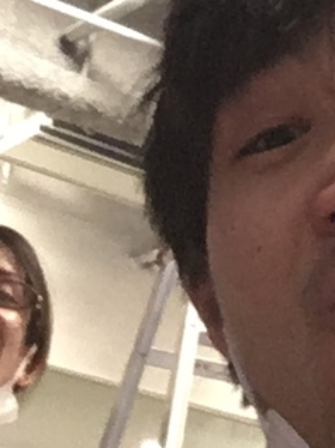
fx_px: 1512
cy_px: -199
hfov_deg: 12.5
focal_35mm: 117
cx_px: 335
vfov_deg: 15.7
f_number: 2.4
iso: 320
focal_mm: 2.15
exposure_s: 1/30
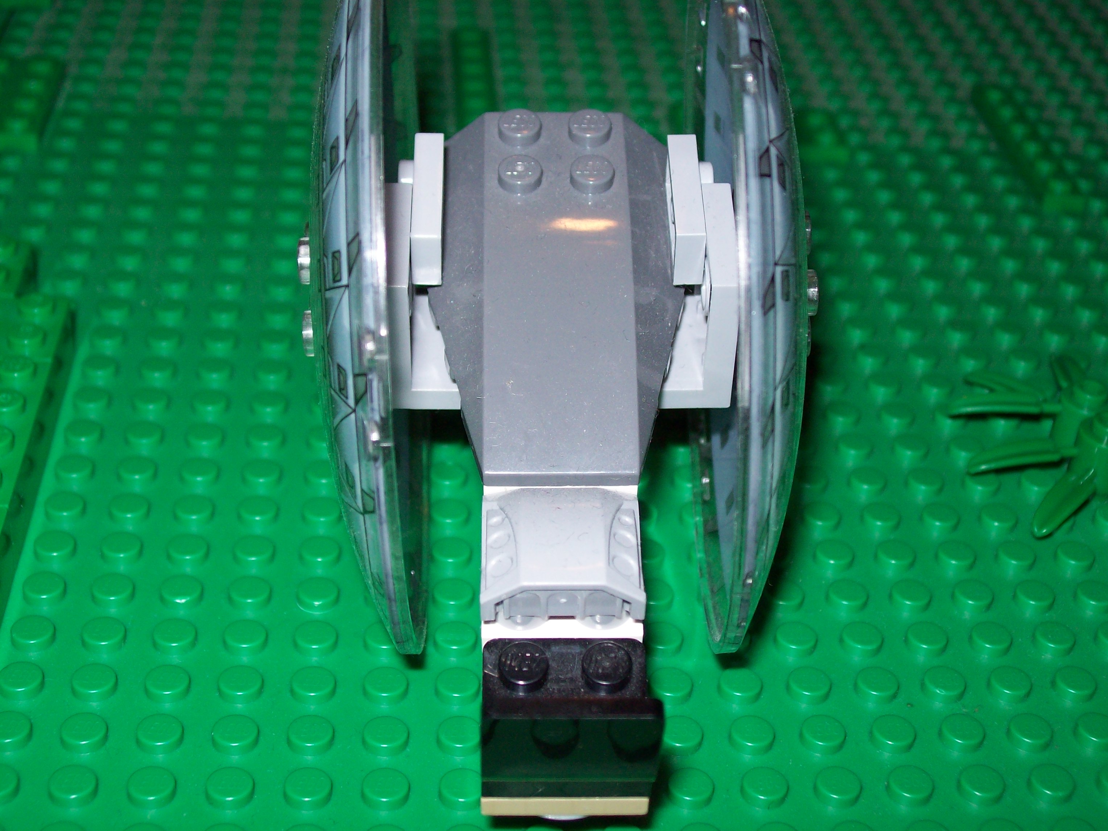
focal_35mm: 56
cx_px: 554
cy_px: 416
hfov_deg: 34.3
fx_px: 1792
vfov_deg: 26.1
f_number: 3.4
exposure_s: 1/84.5
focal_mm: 9.4
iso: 80
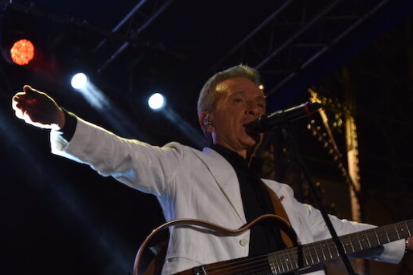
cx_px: 197
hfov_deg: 18.3
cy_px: 204
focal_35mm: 112
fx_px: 1285
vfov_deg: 12.2
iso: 800
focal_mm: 50
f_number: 5
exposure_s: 1/250
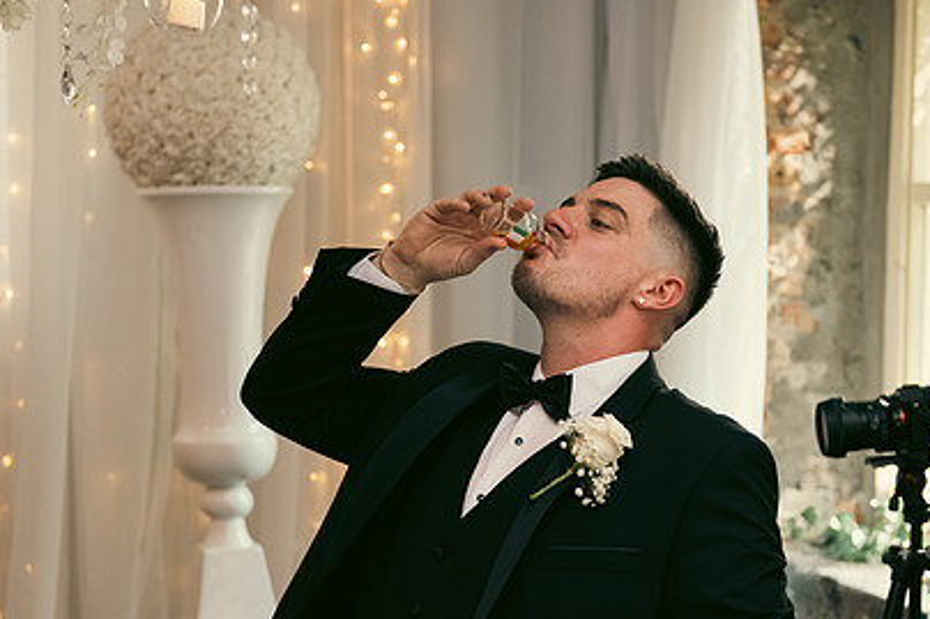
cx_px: 520
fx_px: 2040
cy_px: 365
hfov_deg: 25.7
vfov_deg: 17.2
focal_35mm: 79
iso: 1250
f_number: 3.5
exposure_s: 1/160
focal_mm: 55
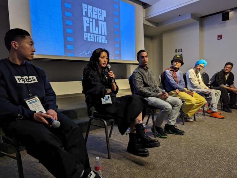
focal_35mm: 24
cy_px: 89
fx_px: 165
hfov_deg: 71.5
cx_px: 118
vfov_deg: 56.9
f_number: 1.85
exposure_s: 1/60
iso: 442
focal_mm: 6.81
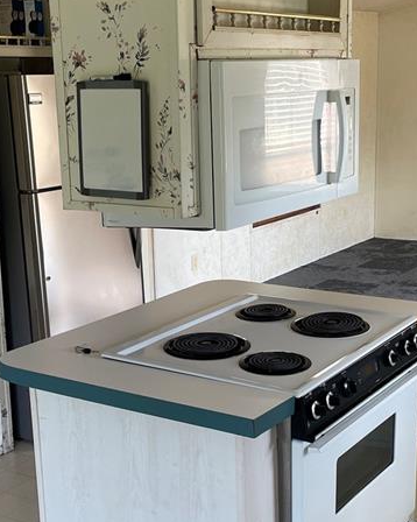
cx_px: 235
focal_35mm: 58
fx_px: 895
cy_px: 284
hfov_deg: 26.2
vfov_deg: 32.5
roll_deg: +2.5
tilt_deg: -14.0
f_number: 1.6
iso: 80
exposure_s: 1/121
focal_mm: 4.2
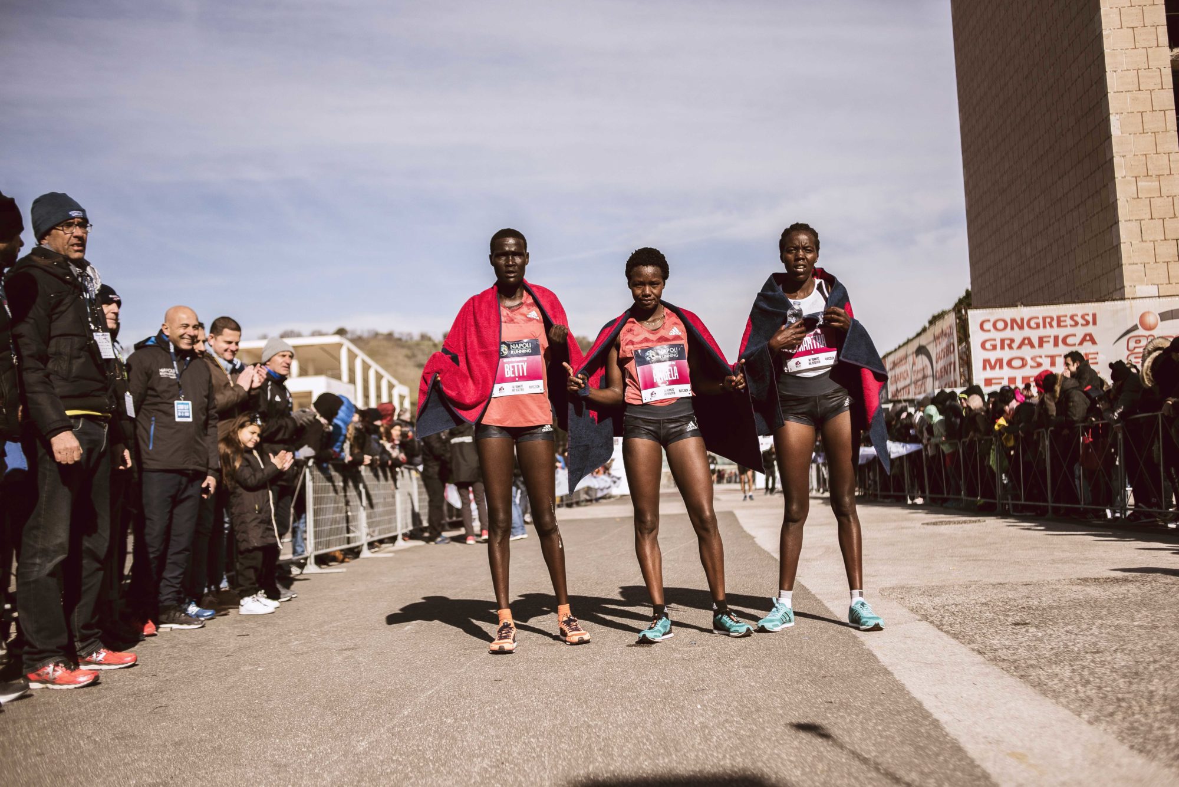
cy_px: 394
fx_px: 1147
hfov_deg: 54.4
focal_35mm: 35
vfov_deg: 37.9
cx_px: 590
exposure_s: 1/4000
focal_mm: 35
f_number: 2.8
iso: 320
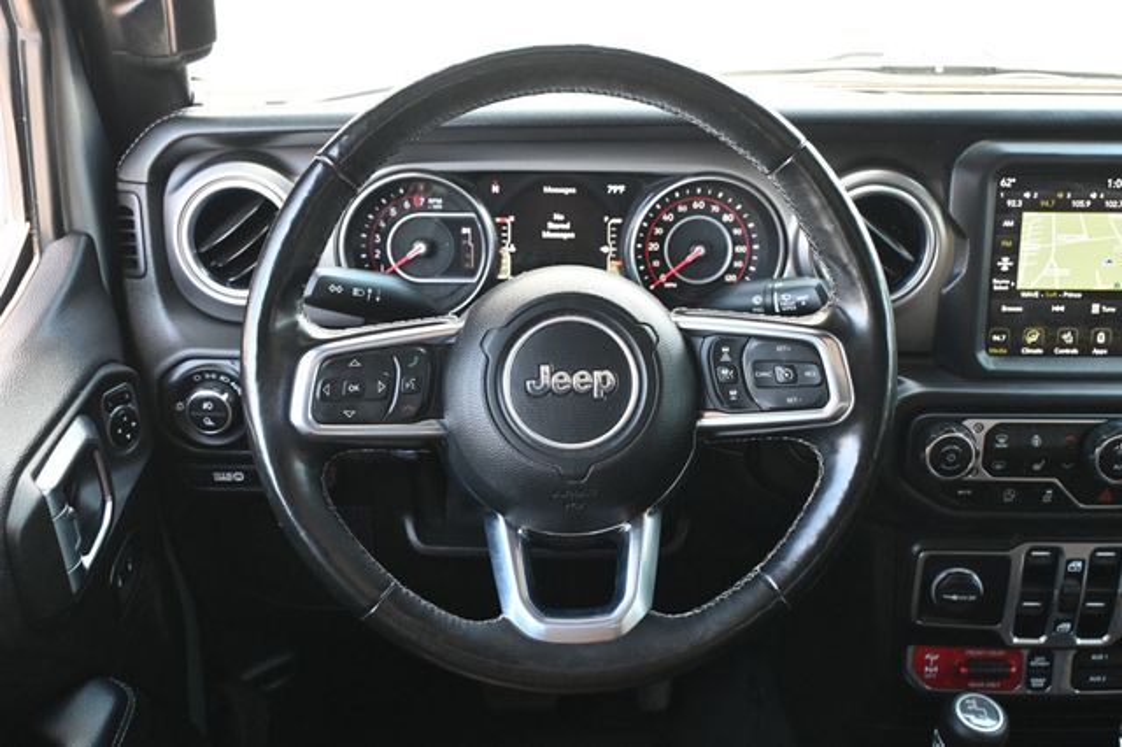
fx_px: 1238
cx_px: 561
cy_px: 374
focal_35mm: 40
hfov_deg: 48.7
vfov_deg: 33.6
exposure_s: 1/125
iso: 2000
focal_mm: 26.5
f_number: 4.5
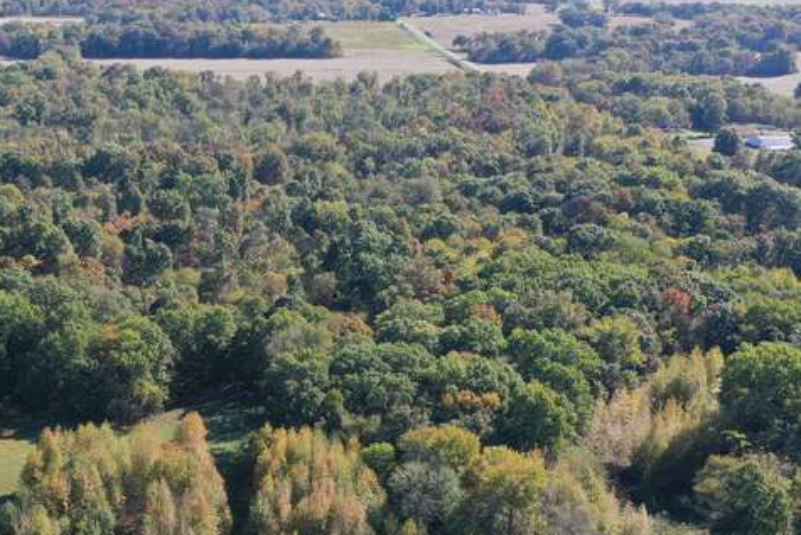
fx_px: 1180
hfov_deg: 35.9
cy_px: 378
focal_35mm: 53
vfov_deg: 25.3
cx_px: 130
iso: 100
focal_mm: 10.26
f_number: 5
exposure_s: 1/240
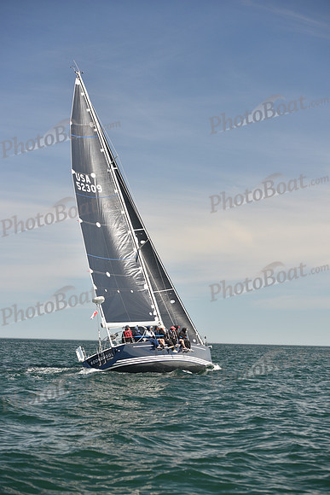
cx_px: 165
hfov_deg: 19.5
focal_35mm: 70
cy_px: 248
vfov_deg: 28.8
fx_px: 962
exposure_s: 1/640
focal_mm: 70
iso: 250
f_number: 5
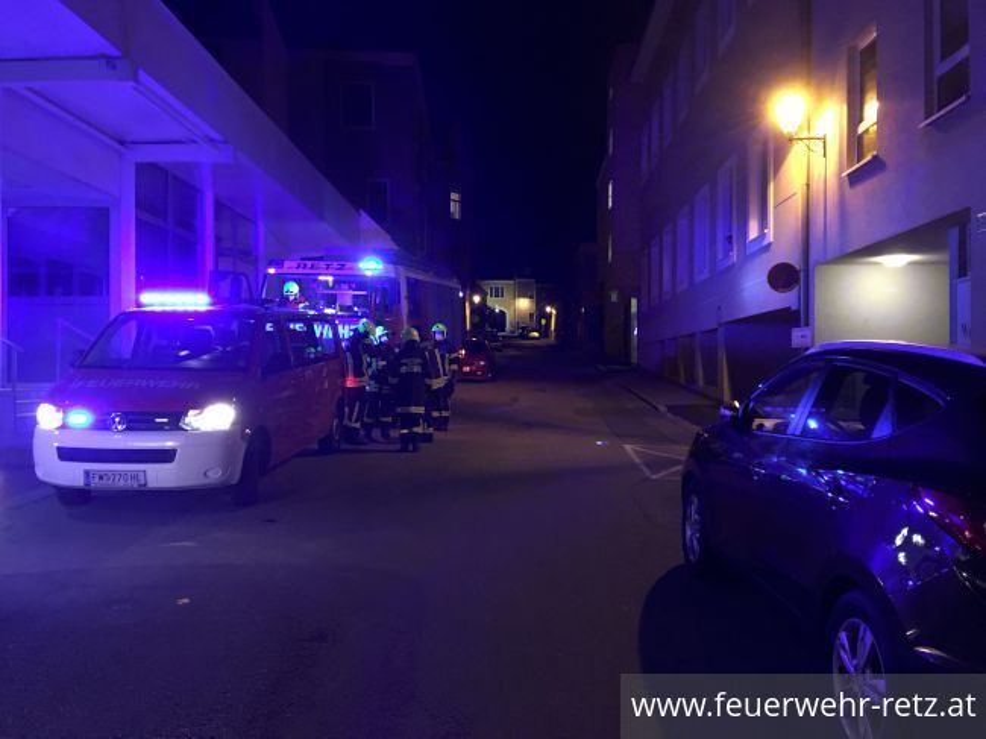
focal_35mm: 29
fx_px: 826
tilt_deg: -0.9
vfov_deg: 48.2
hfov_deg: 61.7
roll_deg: +0.2
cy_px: 370
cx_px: 493
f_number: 2.2
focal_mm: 4.15
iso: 500
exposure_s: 1/17
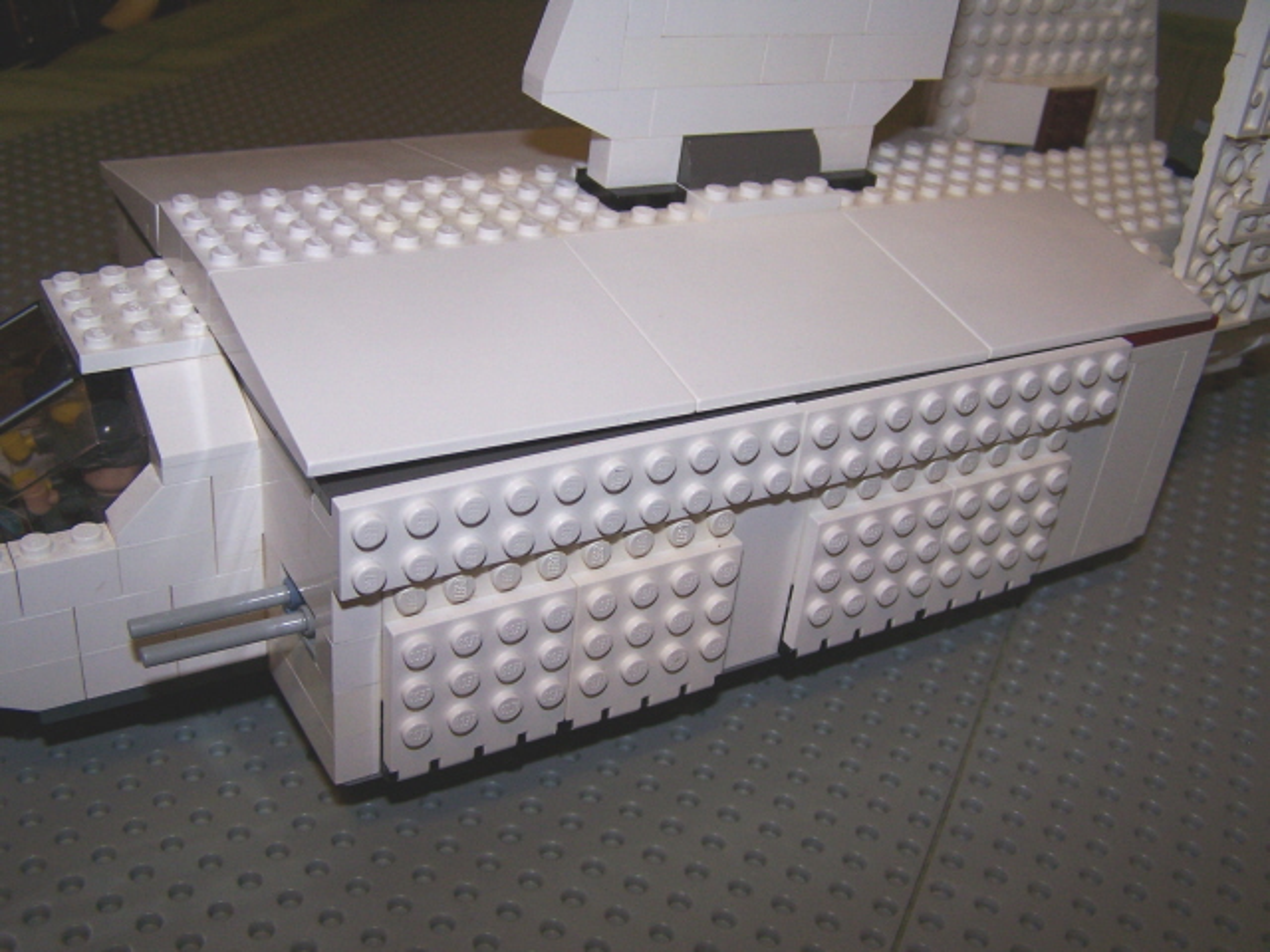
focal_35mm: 38
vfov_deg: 37.7
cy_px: 476
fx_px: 1394
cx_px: 635
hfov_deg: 49.0
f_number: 2.8
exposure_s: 1/60
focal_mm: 6.3
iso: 140
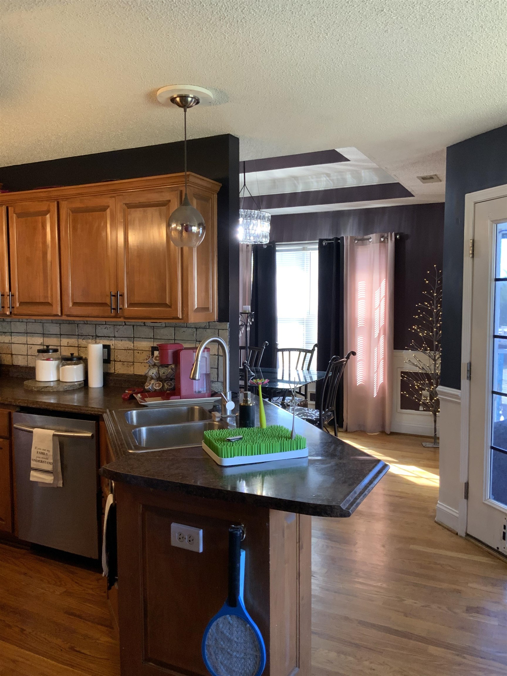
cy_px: 338
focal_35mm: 29
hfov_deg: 48.2
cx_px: 254
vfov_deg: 61.7
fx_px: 566
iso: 200
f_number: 1.8
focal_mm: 3
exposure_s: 1/60
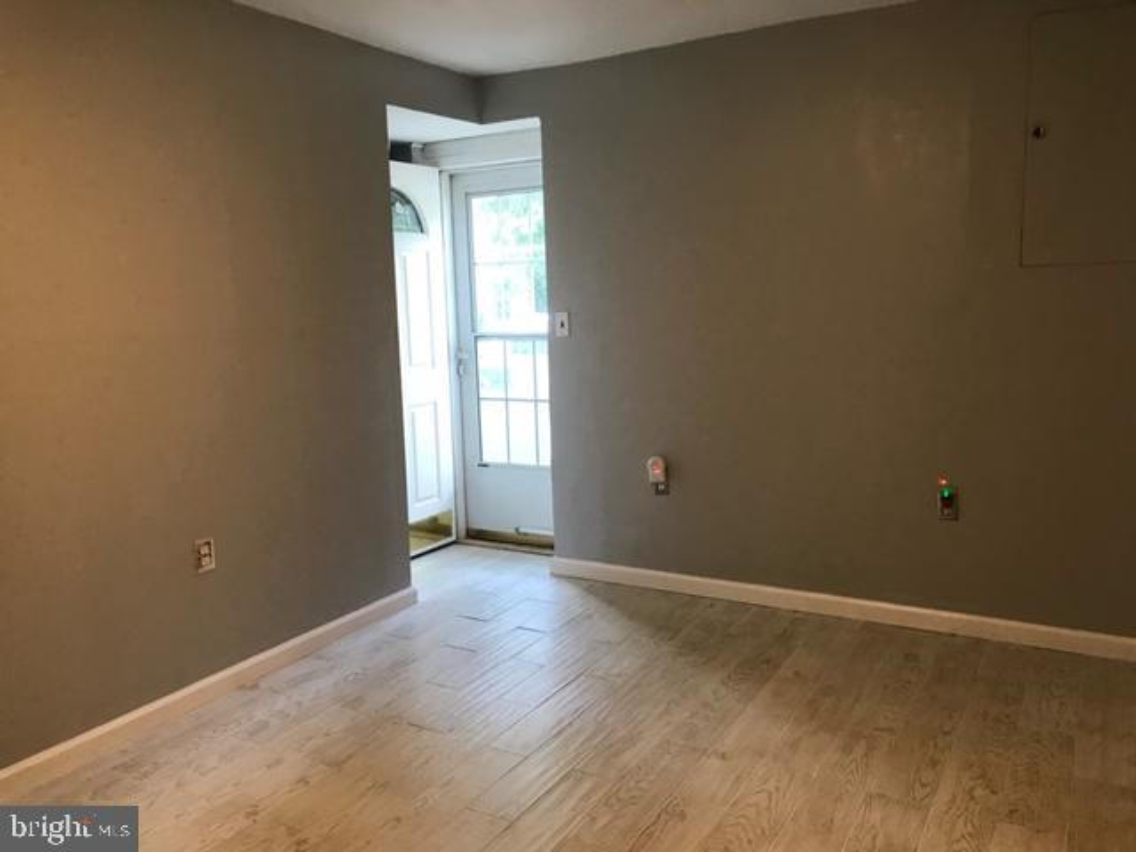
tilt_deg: -6.6
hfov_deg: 63.4
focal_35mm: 28
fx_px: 919
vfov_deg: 49.7
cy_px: 426
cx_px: 568
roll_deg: +1.1
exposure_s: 1/30
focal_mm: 3.99
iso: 40
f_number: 1.8
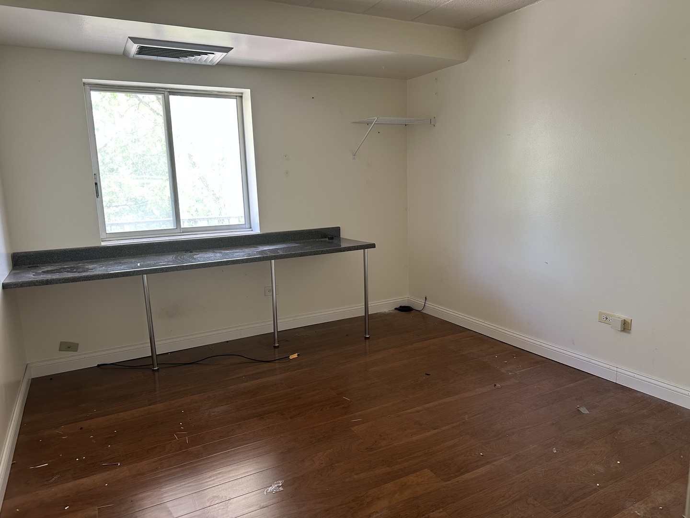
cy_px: 259
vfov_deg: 56.8
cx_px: 345
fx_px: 478
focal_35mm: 24
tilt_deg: -8.4
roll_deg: +1.9
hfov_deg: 71.6
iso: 160
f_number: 1.78
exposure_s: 1/60
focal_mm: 6.86
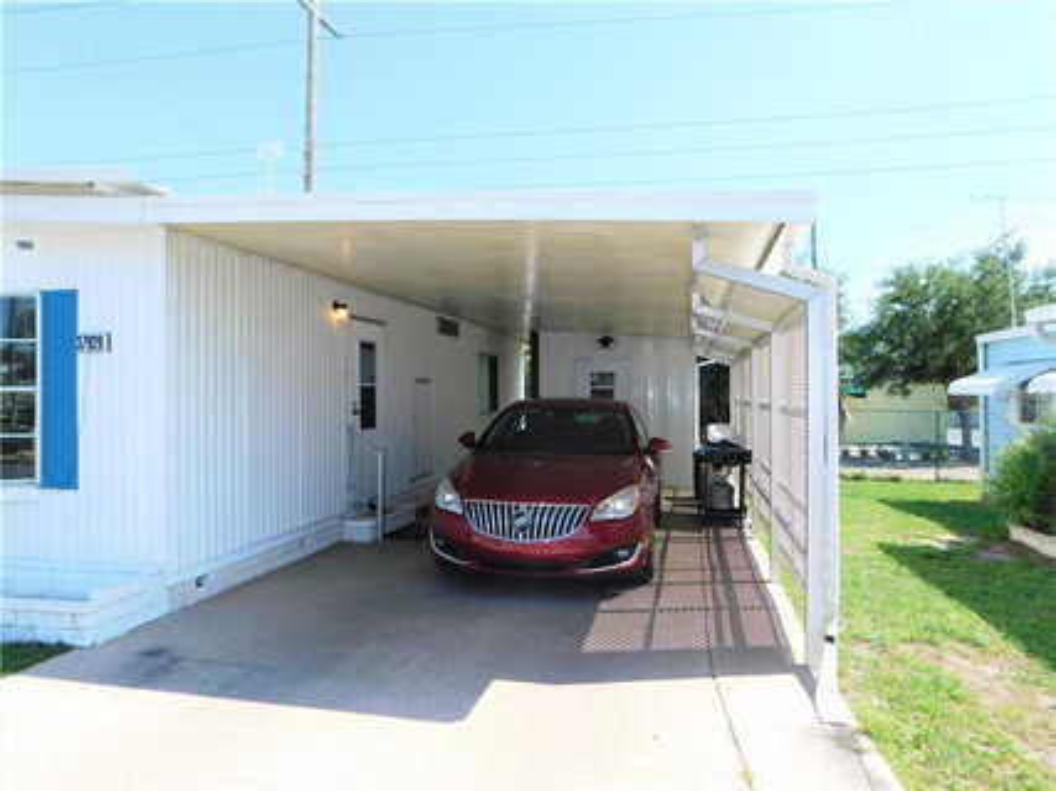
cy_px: 396
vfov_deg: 58.9
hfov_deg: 73.9
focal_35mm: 23
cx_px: 528
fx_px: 701
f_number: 3
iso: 125
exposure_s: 1/1000
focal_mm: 4
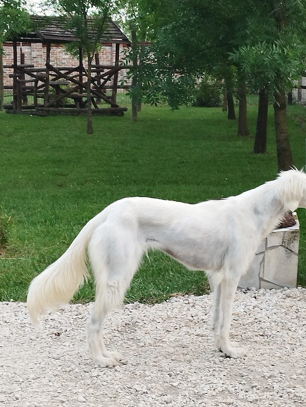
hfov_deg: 35.9
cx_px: 170
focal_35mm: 40
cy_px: 260
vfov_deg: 46.3
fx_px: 471
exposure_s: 1/50
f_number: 1.89
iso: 70
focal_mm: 5.89
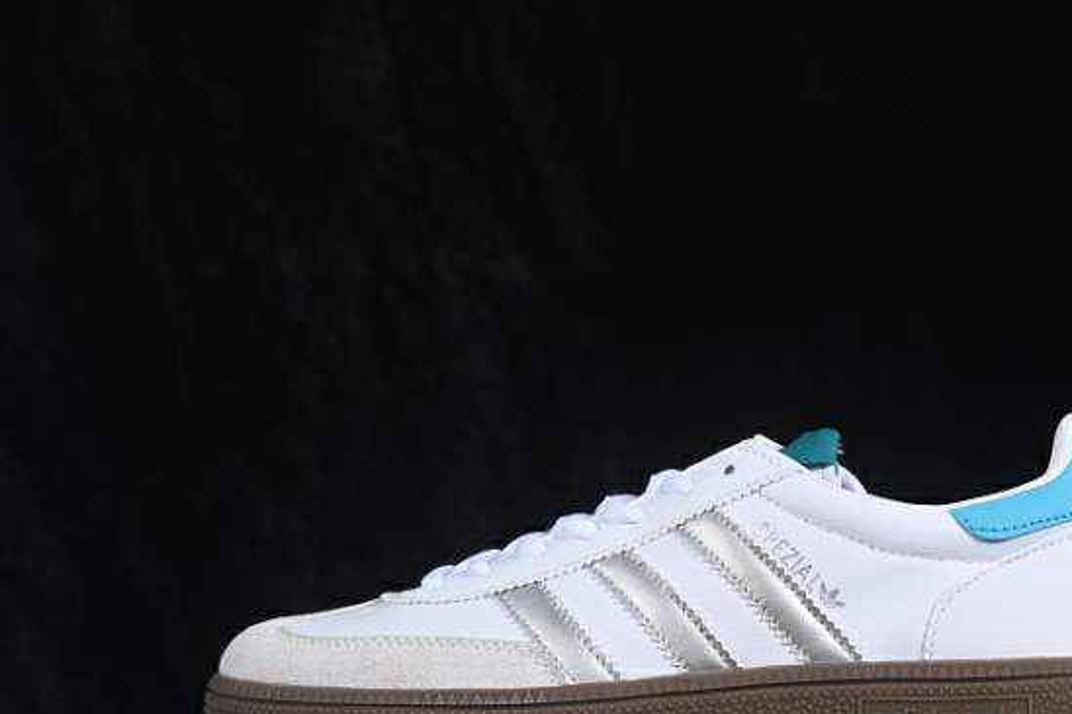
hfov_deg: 20.4
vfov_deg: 13.7
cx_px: 683
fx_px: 2977
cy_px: 473
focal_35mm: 100
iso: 160
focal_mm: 50
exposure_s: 1/80
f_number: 8
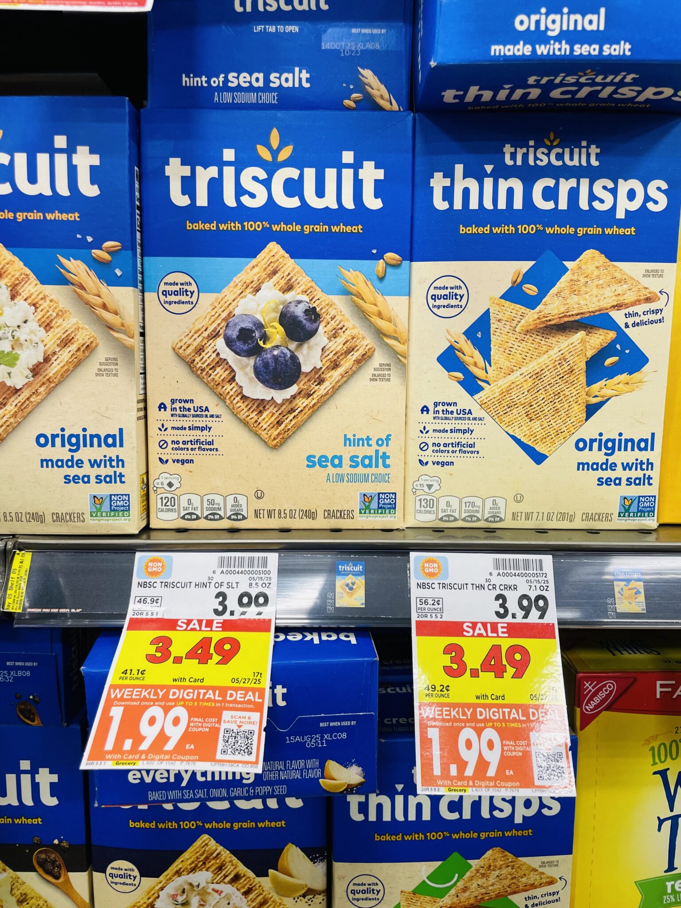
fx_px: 682
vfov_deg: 67.3
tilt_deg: -8.8
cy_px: 454
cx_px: 340
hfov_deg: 53.1
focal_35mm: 26
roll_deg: +0.3
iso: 125
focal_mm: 4.2
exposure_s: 1/120
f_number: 1.6
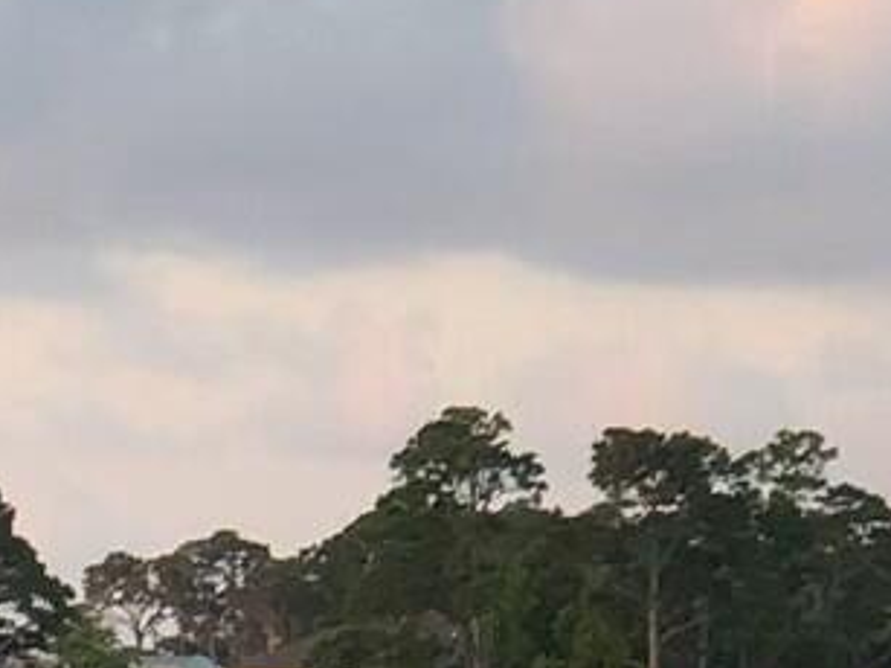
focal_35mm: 374
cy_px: 1551
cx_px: -290
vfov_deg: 3.9
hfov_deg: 5.3
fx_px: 9623
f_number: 2.8
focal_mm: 6.6
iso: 32
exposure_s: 1/121
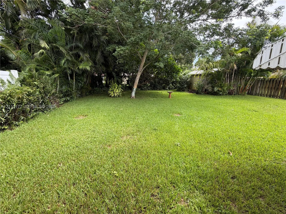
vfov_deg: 85.7
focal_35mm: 14
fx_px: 116
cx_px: 143
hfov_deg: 102.1
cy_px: 107
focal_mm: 2.22
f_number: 2.2
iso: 40
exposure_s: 1/186
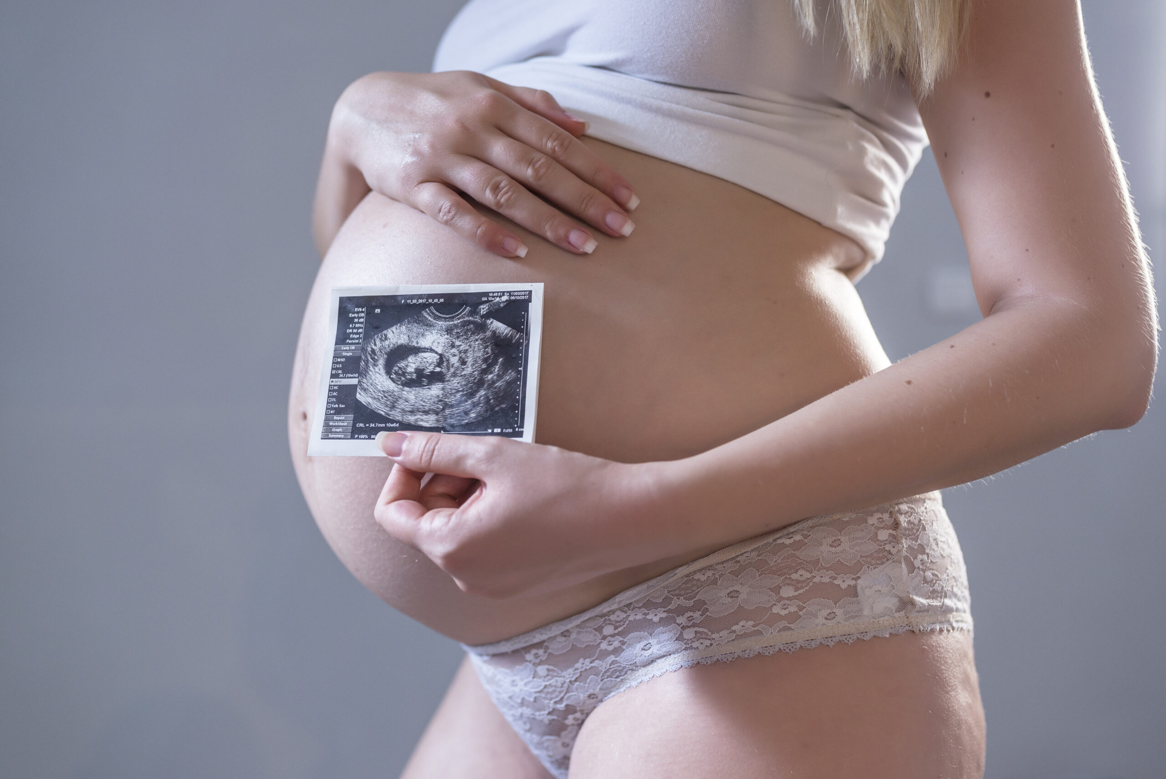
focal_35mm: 35
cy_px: 390
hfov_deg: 54.4
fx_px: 1134
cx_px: 583
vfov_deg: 37.9
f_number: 2.8
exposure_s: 1/80
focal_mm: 35
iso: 500
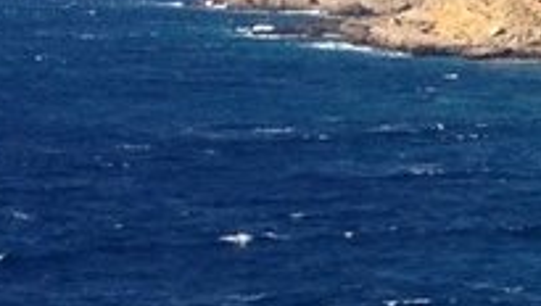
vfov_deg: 4.1
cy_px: 251
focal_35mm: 297
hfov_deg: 7.0
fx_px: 4267
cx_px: 1079
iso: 50
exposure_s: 1/1534
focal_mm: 4.28
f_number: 2.4
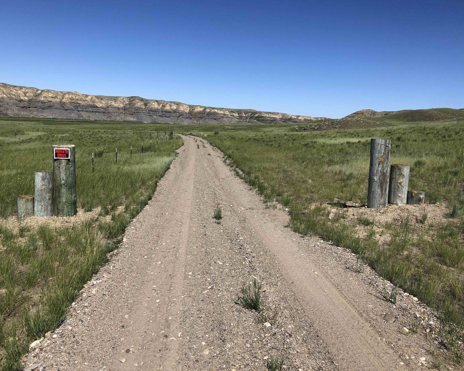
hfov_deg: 58.8
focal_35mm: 30
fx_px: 412
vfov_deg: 48.5
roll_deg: -2.0
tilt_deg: -6.0
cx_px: 232
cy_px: 182
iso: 25
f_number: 1.8
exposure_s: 1/3247
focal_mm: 3.99
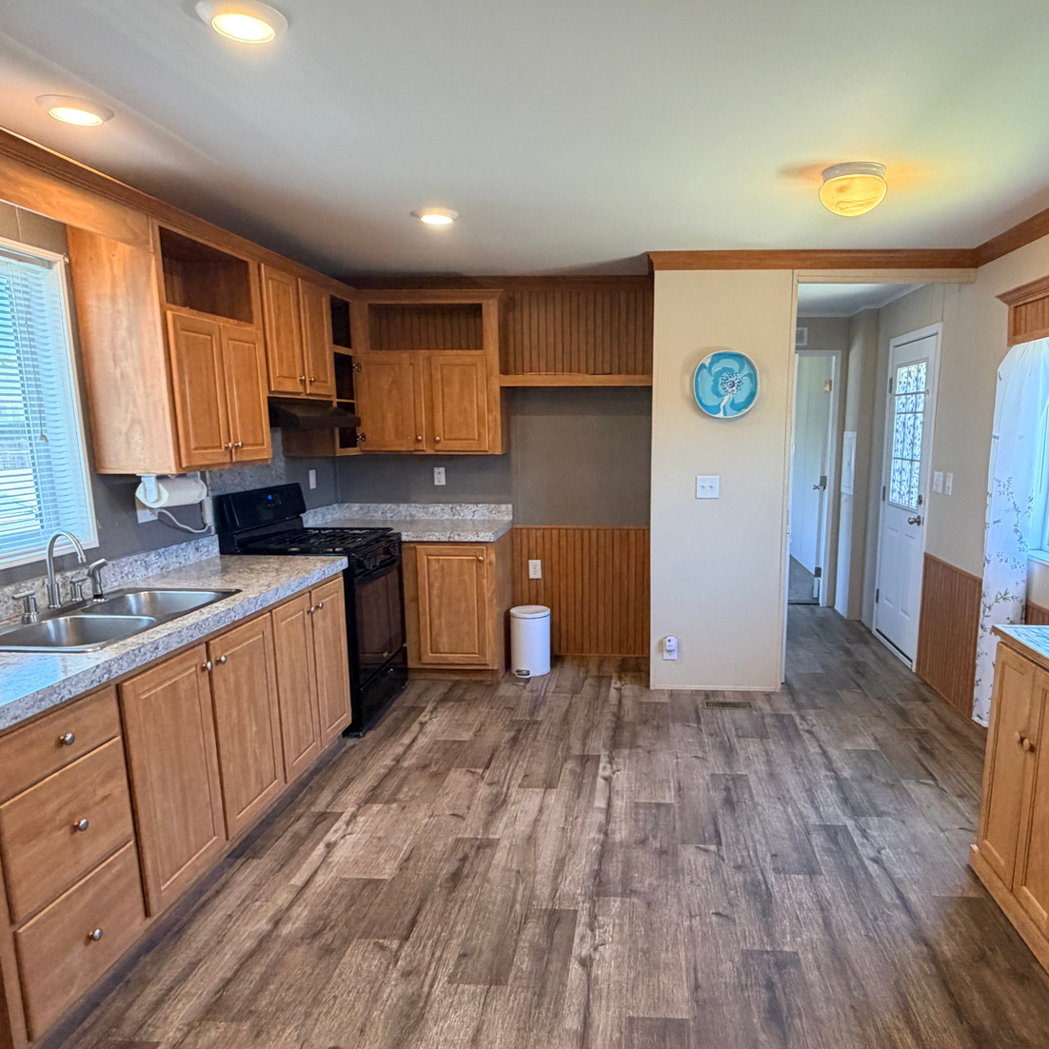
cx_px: 613
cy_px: 571
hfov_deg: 66.8
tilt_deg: -9.8
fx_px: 789
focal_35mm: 23
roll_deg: +0.6
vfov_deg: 67.1
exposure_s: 1/60
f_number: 2.2
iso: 250
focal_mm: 2.22
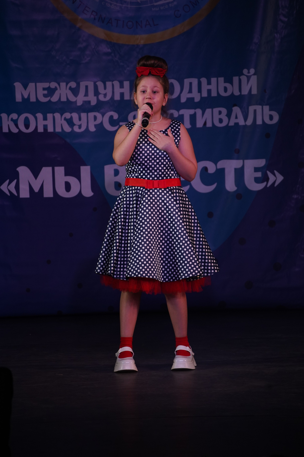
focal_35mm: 225
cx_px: 152
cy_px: 228
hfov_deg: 6.1
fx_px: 2850
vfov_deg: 9.1
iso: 2000
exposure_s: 1/400
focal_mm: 225
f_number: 5.6
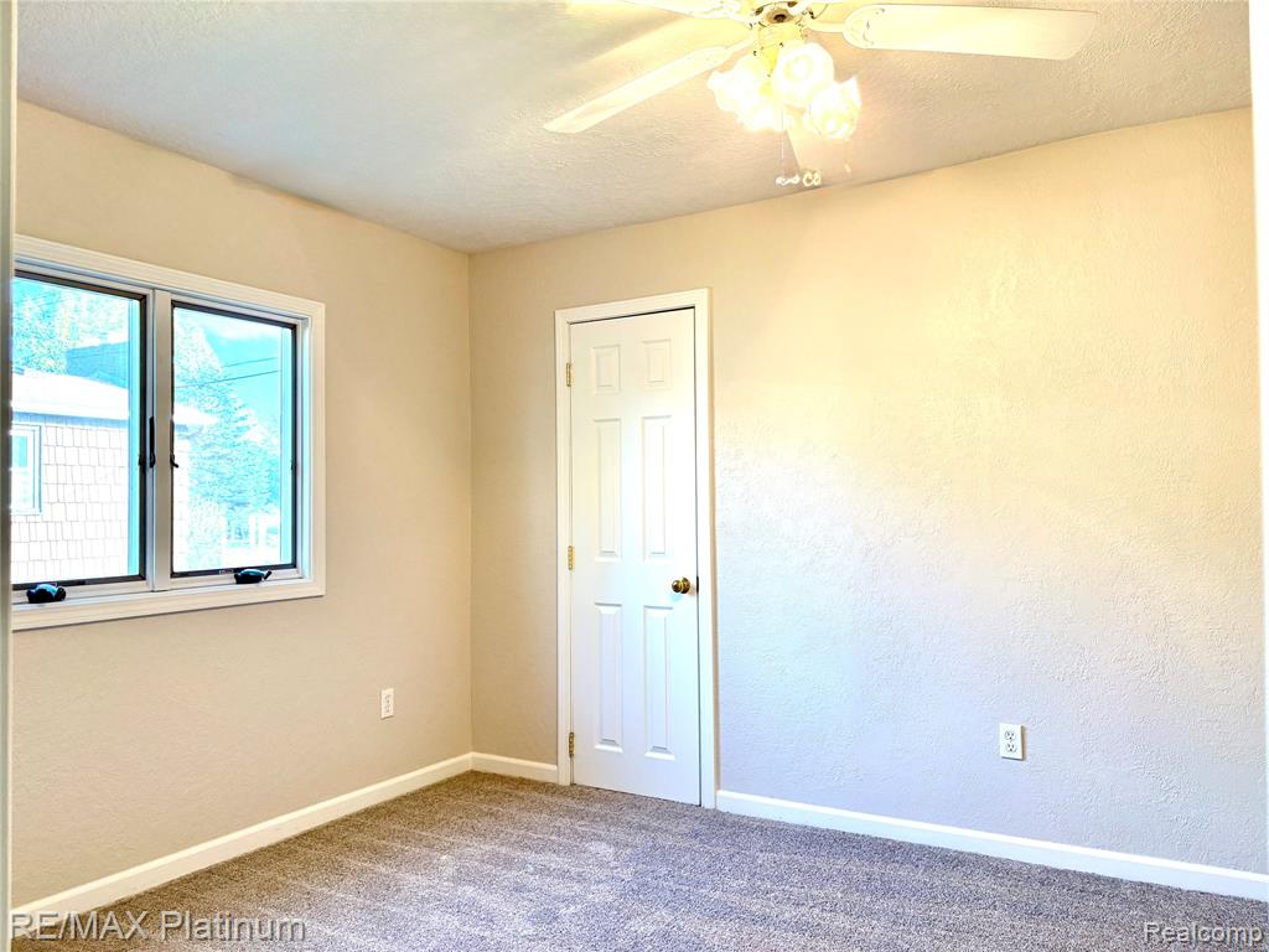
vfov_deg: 53.1
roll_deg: +0.8
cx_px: 634
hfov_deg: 67.3
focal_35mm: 26
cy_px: 476
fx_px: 953
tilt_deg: +1.6
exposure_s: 1/120
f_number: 1.6
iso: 125
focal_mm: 5.96
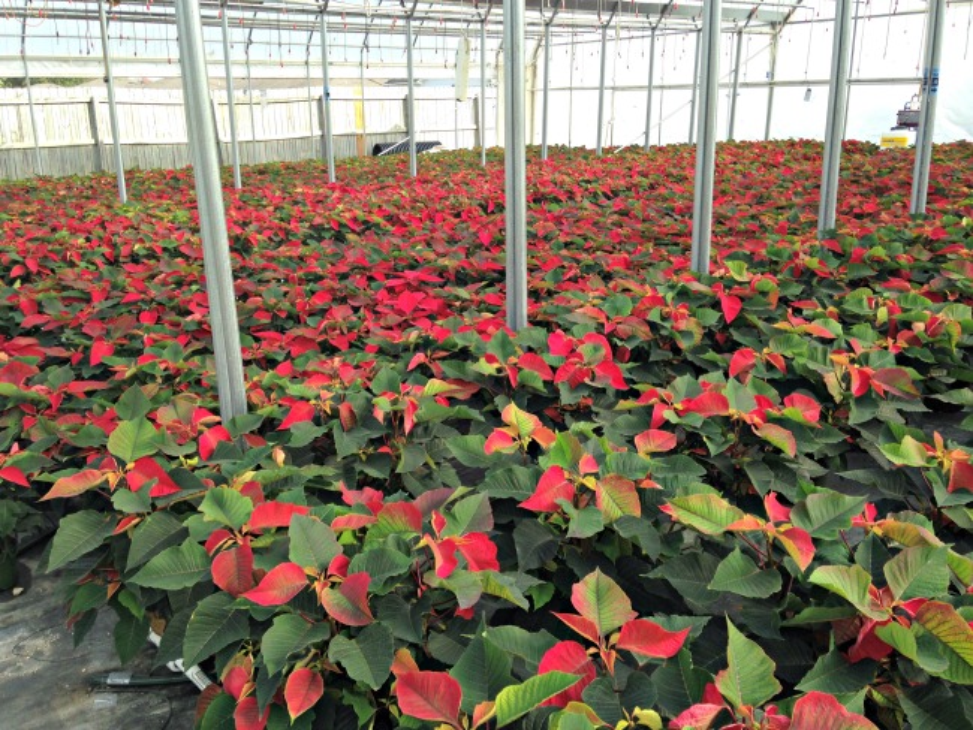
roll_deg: -1.9
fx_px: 928
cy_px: 365
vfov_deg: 43.0
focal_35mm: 33
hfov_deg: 55.3
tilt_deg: -16.7
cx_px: 486
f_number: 2.4
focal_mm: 4.12
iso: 50
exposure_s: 1/423
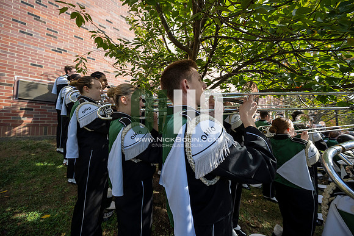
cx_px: 177
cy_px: 118
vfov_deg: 81.2
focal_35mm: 14
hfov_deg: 104.2
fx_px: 138
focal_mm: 14
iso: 320
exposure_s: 1/500
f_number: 4.5
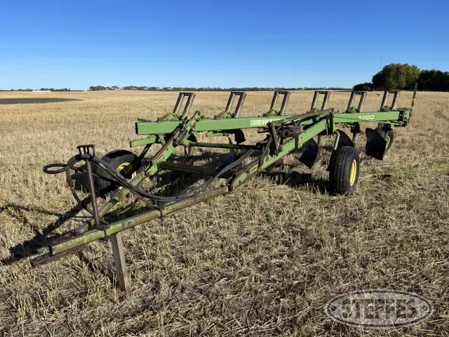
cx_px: 224
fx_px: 337
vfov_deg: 53.1
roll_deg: +0.6
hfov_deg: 67.3
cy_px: 168
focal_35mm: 26
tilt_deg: -11.0
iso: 32
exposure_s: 1/3663
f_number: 1.6
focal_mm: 5.1
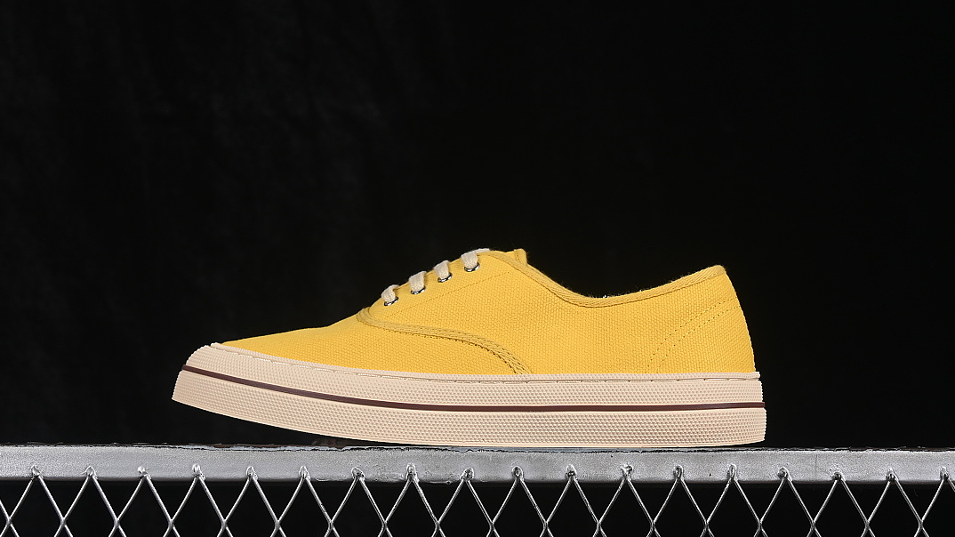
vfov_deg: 15.3
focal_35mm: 79
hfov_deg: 26.9
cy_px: 247
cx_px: 477
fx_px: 2000
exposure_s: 1/80
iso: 160
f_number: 8
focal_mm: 50
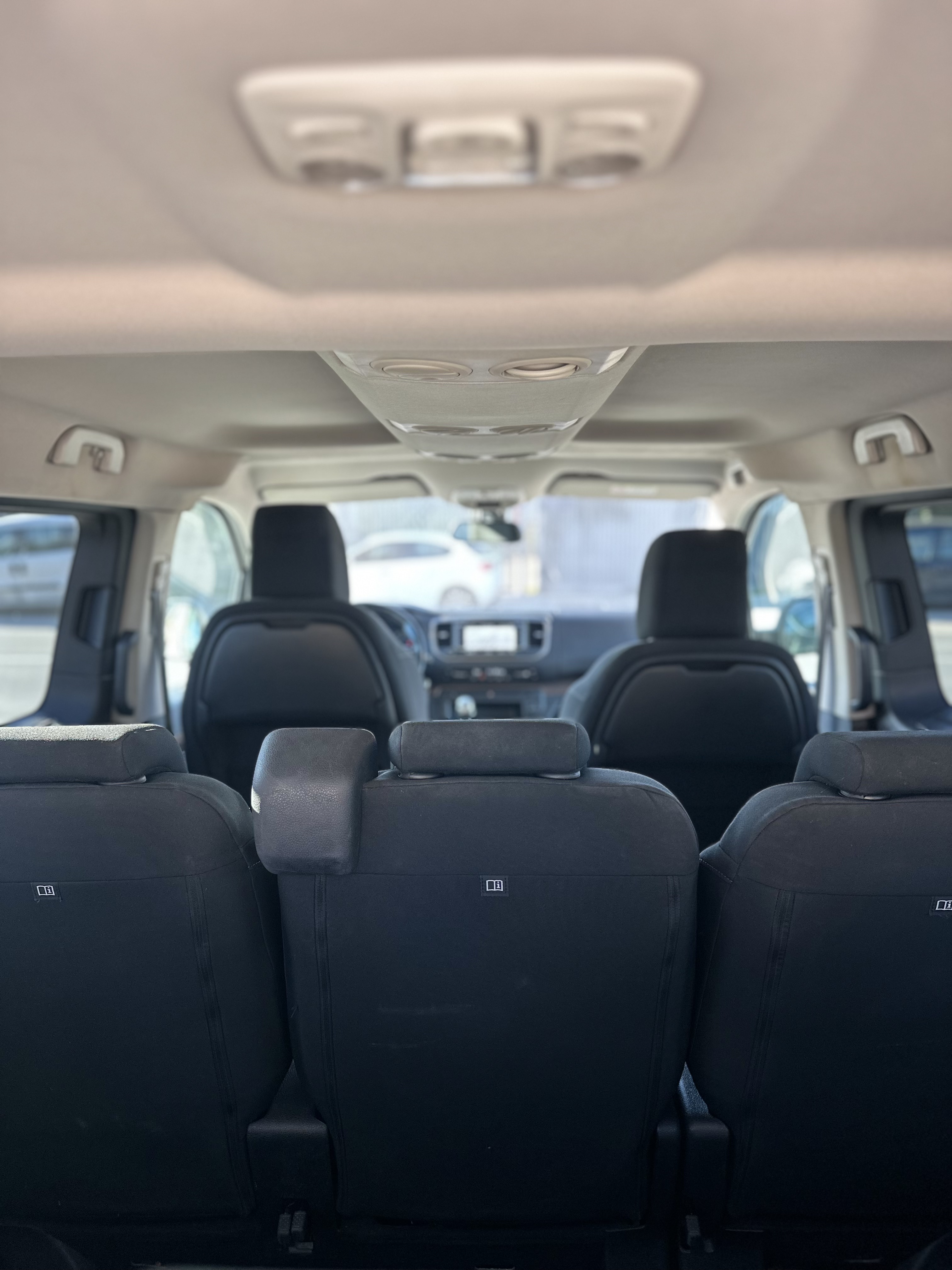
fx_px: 880
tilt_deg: -7.5
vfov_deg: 71.6
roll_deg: +0.0
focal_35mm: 24
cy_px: 635
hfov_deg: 56.8
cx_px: 476
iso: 100
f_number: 1.78
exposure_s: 1/121
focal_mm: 6.86
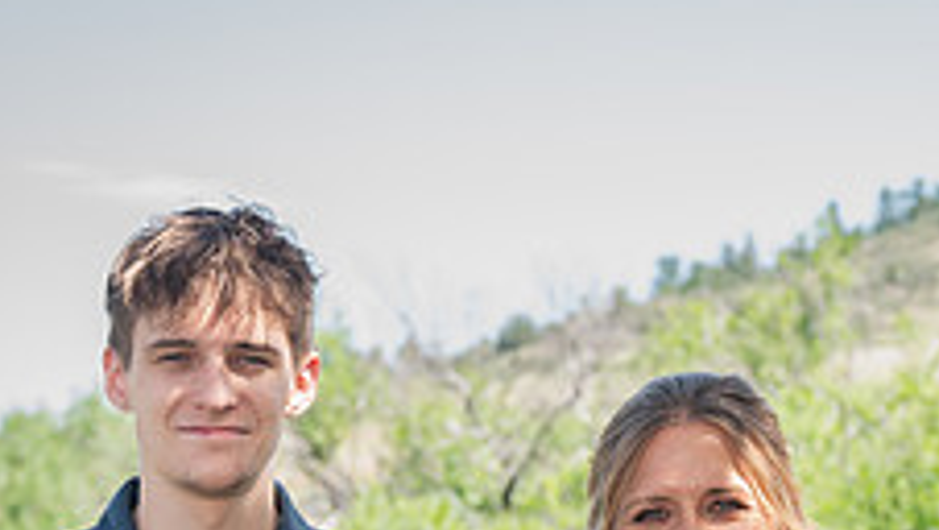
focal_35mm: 179
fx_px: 4459
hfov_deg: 12.0
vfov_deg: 6.7
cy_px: 708
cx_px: 695
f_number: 6
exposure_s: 1/200
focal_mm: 67
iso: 250
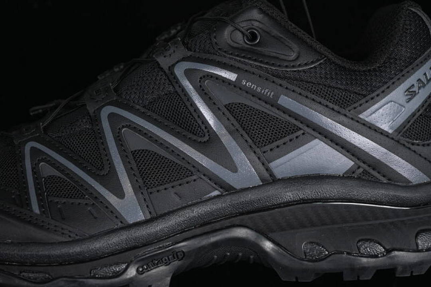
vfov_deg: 18.2
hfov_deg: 27.0
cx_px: 216
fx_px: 898
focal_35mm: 75
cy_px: 144
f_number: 6.3
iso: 160
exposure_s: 1/50
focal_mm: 50
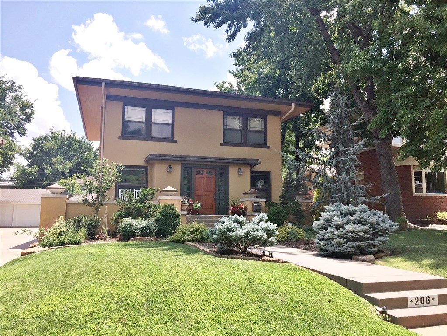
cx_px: 224
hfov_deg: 61.7
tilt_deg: +7.3
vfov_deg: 48.2
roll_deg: -1.9
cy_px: 168
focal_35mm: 29
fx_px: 374
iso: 40
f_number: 2.2
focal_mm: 4.15
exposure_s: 1/1883
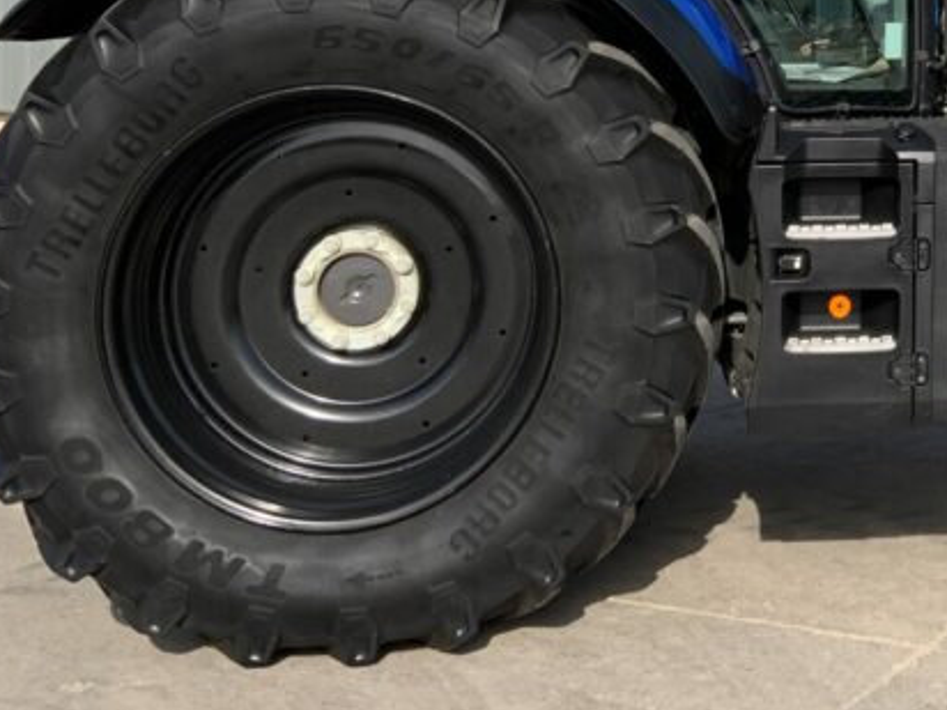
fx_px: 1970
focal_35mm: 72
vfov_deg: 19.7
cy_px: -44
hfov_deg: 25.4
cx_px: 1002
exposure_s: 1/1279
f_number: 1.8
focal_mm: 3
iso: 16
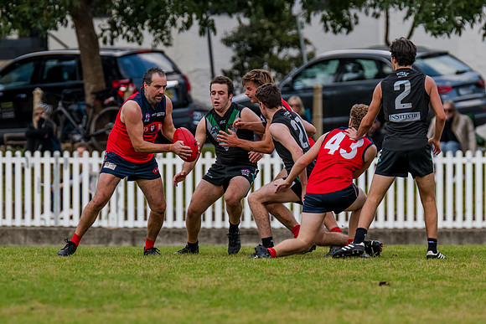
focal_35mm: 577
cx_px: 160
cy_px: 130
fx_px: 7791
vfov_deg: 2.4
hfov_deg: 3.6
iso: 800
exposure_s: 1/1600
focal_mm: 330
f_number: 5
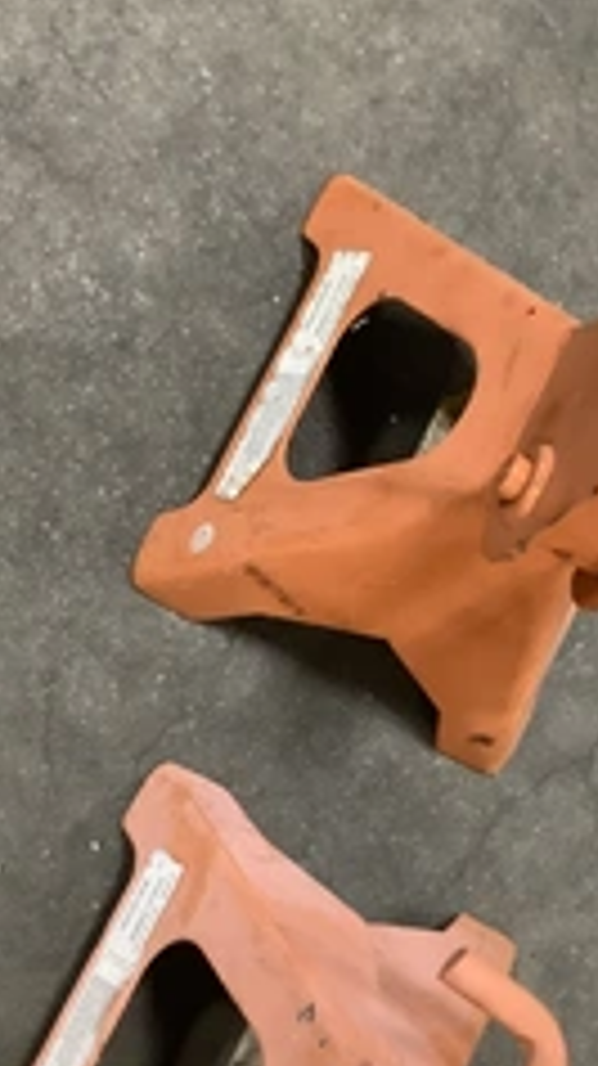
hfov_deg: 20.9
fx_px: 1610
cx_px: 454
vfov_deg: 36.1
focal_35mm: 57
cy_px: 751
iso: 400
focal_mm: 3.3
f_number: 2.4
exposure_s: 1/40
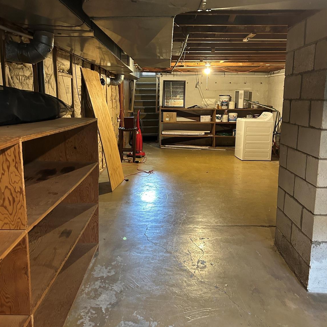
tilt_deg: -8.7
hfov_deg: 52.5
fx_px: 331
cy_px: 150
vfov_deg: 52.5
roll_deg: -0.8
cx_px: 164
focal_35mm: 31
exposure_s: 1/40
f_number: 1.5
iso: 400
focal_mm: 5.7
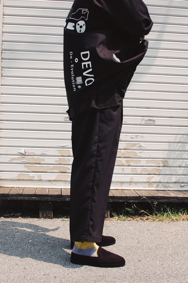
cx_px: 94
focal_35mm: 52
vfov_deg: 37.9
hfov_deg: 25.7
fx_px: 412
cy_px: 142
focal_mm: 35
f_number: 13
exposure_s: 1/640
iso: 800
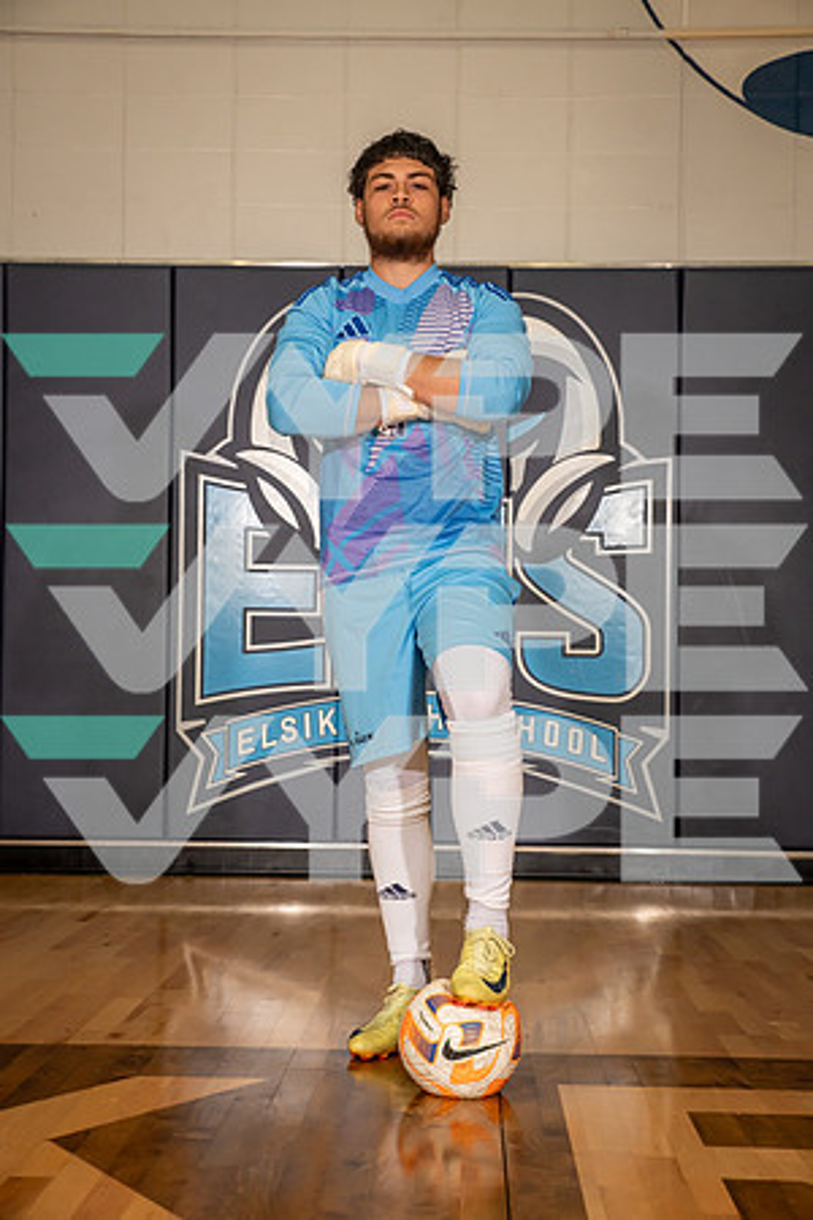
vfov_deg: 36.2
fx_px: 1863
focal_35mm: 55
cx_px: 406
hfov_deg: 24.6
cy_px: 610
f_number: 6.3
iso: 800
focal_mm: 55
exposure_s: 1/320
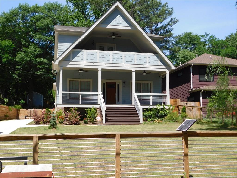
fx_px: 274
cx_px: 118
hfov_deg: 46.8
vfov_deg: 36.0
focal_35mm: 40
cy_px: 89
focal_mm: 7.1
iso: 125
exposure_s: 1/800
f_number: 3.6
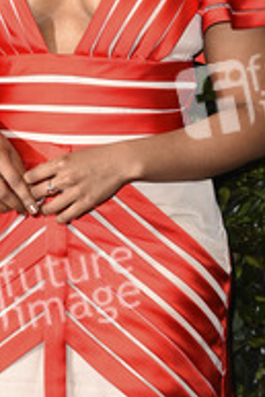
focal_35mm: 197
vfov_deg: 10.3
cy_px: -12
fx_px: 2171
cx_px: 96
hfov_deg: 7.0
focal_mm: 95
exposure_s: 1/250
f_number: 5.6
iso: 800
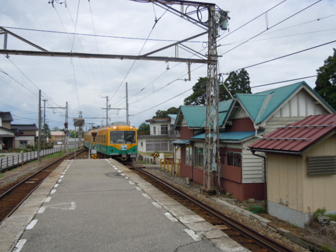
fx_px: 301
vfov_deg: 45.4
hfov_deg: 58.4
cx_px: 170
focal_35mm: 31
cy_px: 123
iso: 100
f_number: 7
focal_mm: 5.4
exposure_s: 1/320
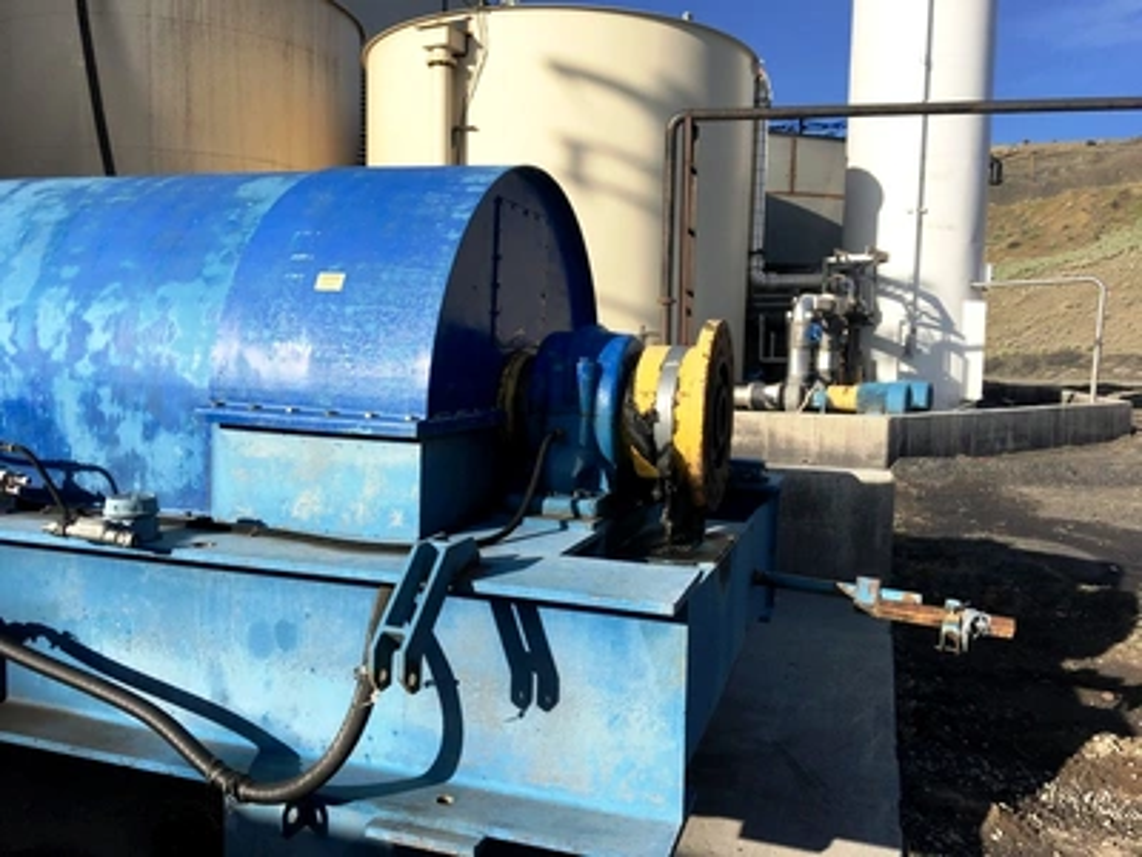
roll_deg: -0.9
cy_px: 428
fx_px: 957
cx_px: 571
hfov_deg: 61.7
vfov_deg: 48.2
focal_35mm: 29
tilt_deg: -4.8
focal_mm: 4.15
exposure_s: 1/1748
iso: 25
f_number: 2.2
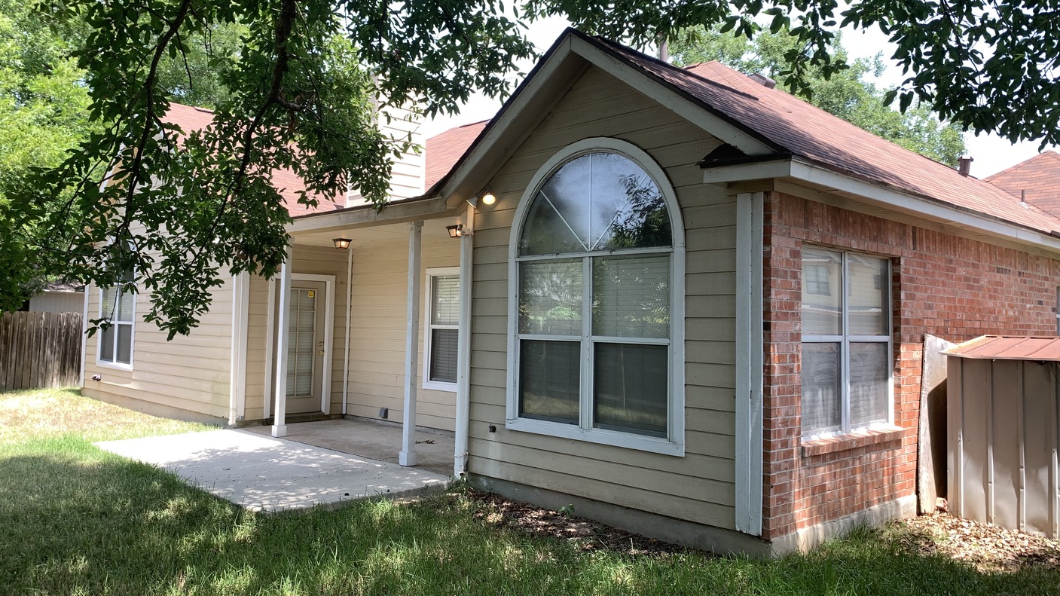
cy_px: 277
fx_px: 815
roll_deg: -2.3
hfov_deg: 66.1
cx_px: 527
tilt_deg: +4.6
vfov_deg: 40.1
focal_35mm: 29
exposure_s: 1/420
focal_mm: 4.25
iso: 25
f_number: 1.8
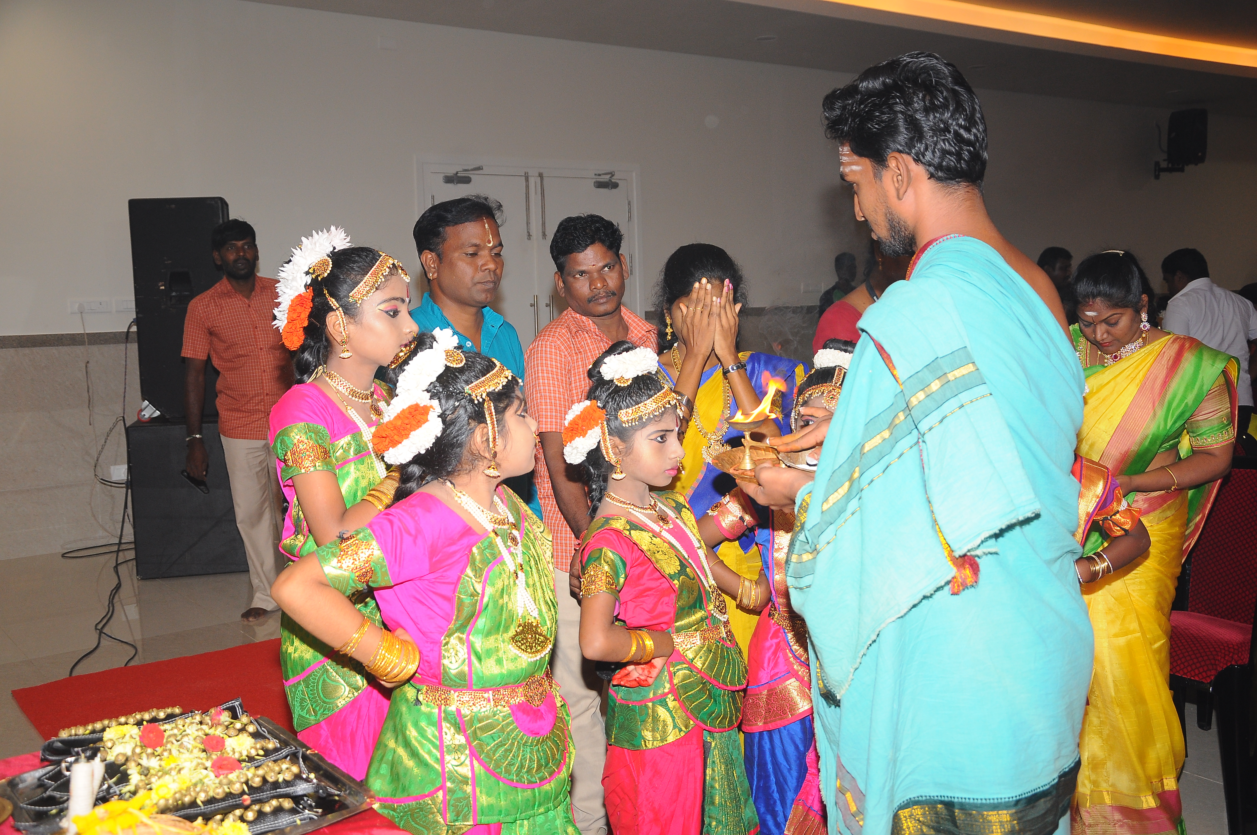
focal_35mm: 36
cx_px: 628
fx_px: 1255
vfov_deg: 36.8
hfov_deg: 53.2
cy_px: 418
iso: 400
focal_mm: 24
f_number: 5
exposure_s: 1/125
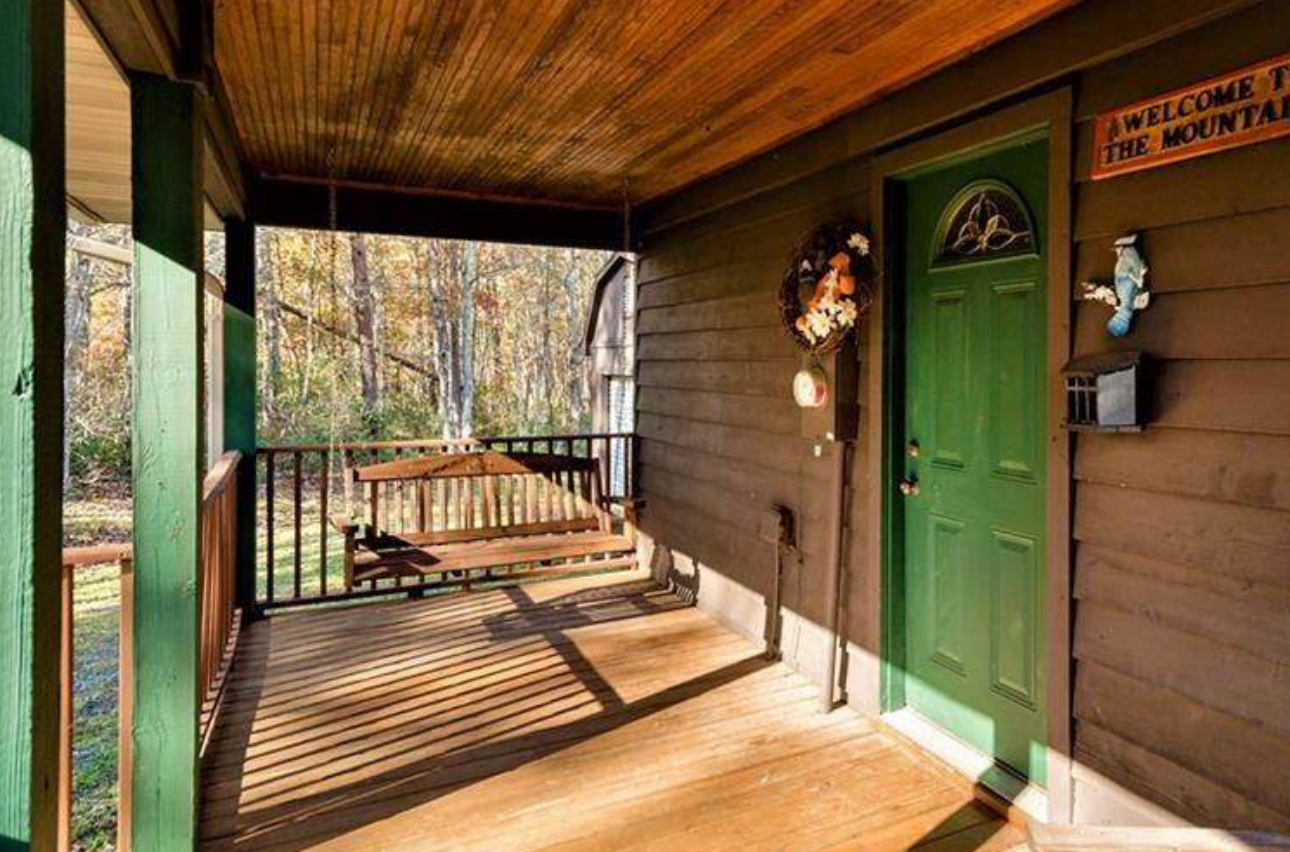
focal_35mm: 23
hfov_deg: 75.9
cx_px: 795
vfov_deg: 55.4
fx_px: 811
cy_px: 410
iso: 125
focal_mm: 11
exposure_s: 1/60
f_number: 8
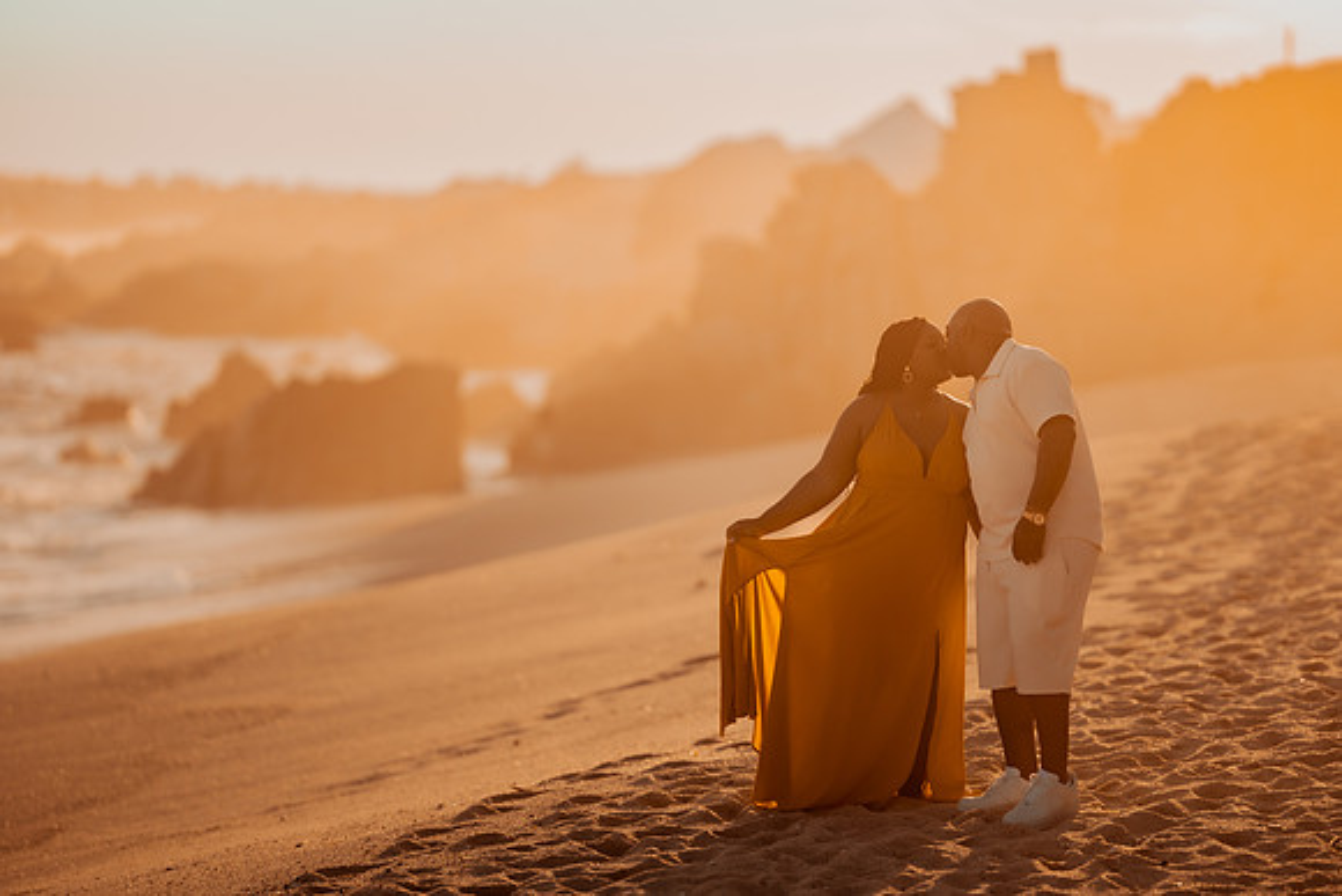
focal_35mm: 135
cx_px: 671
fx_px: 5033
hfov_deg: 15.2
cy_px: 448
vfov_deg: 10.2
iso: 100
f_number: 1.8
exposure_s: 1/8000
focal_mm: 135
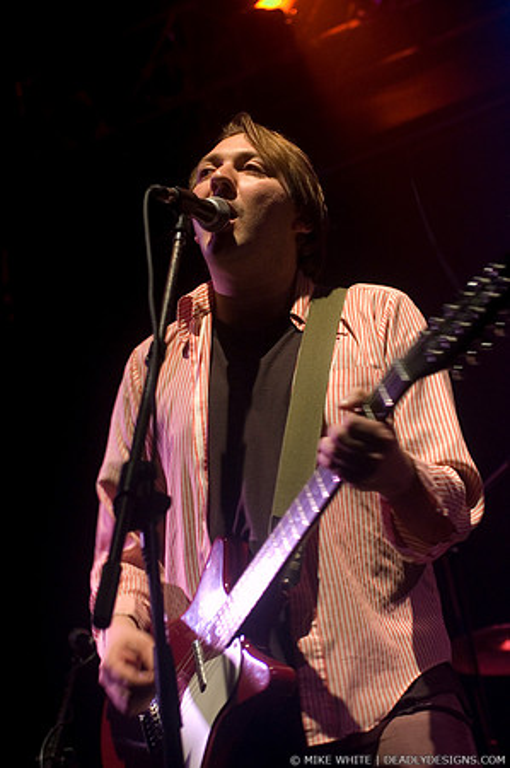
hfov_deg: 18.9
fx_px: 1533
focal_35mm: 72
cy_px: 384
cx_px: 255
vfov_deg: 28.1
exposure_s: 1/60
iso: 800
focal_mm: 48
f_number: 3.2
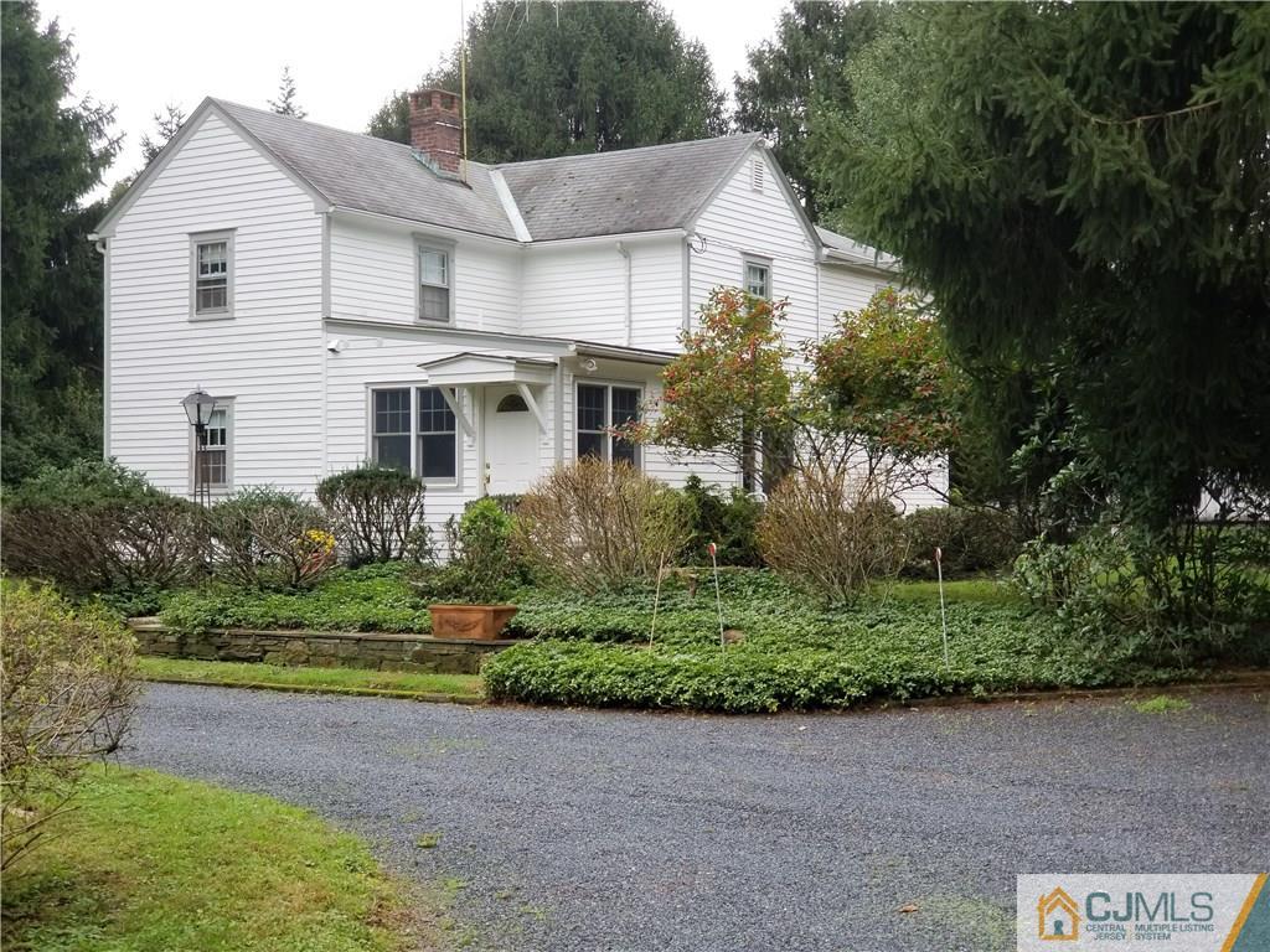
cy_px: 476
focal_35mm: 52
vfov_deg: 28.0
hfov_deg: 36.8
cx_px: 635
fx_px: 1908
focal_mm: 6
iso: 25
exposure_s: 1/183
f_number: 2.4
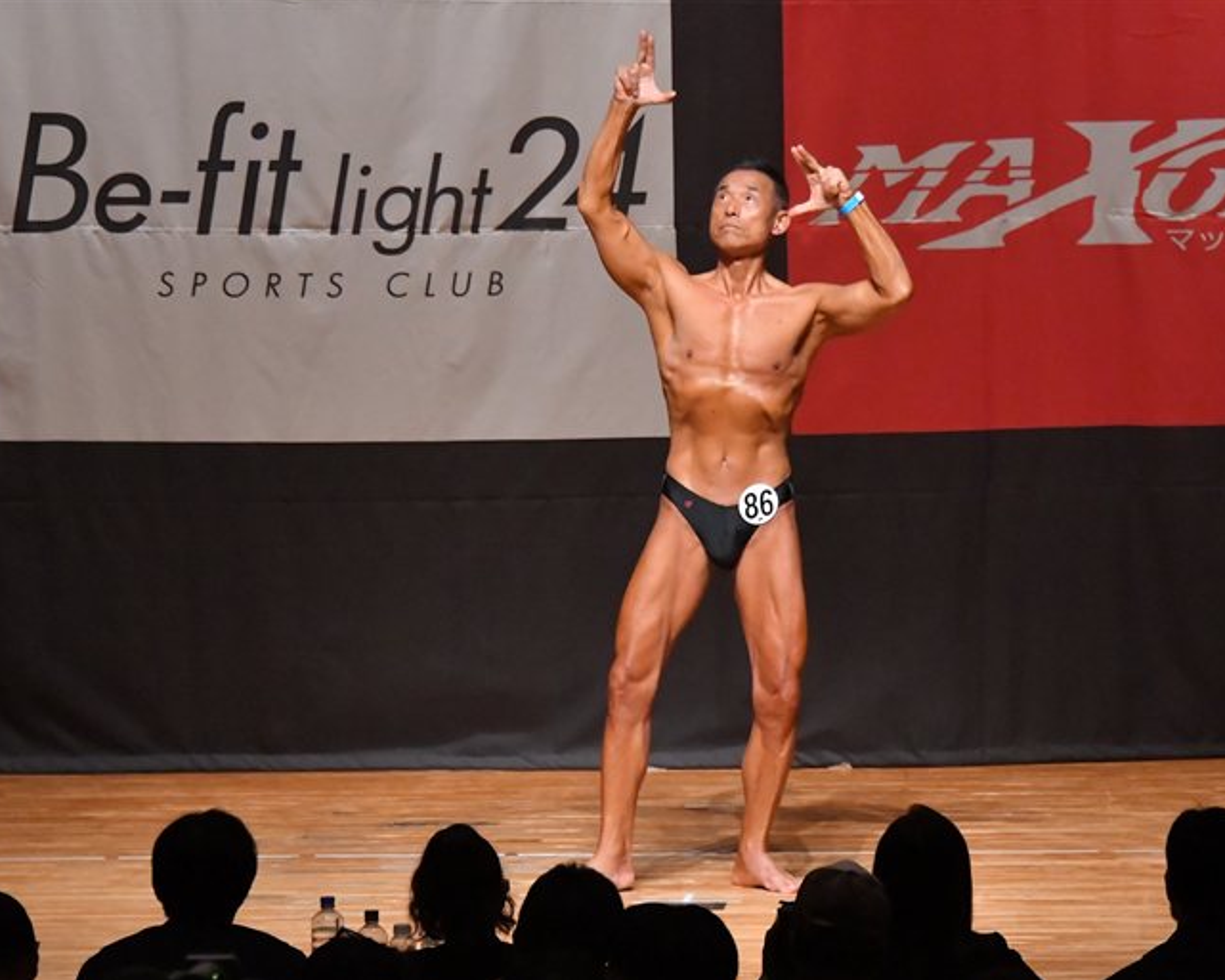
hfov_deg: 7.9
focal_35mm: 246
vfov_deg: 6.3
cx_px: 721
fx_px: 8920
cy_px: 491
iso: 10000
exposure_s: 1/400
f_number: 5.6
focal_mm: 145
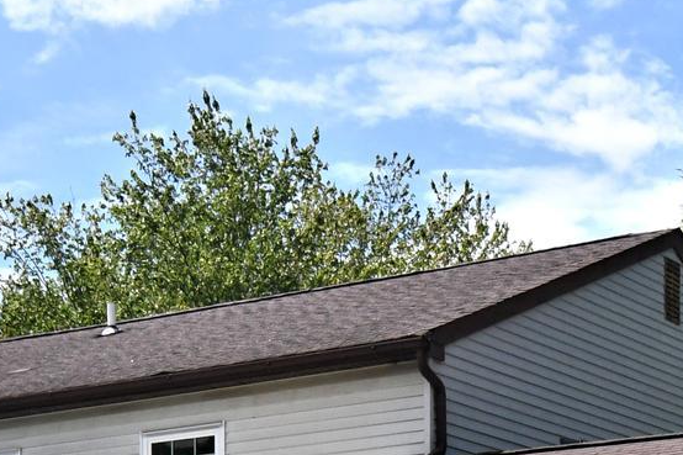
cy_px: 695
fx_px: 2105
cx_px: 239
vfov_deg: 11.8
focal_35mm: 111
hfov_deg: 18.4
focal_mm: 20
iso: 1250
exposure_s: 1/1000
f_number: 14
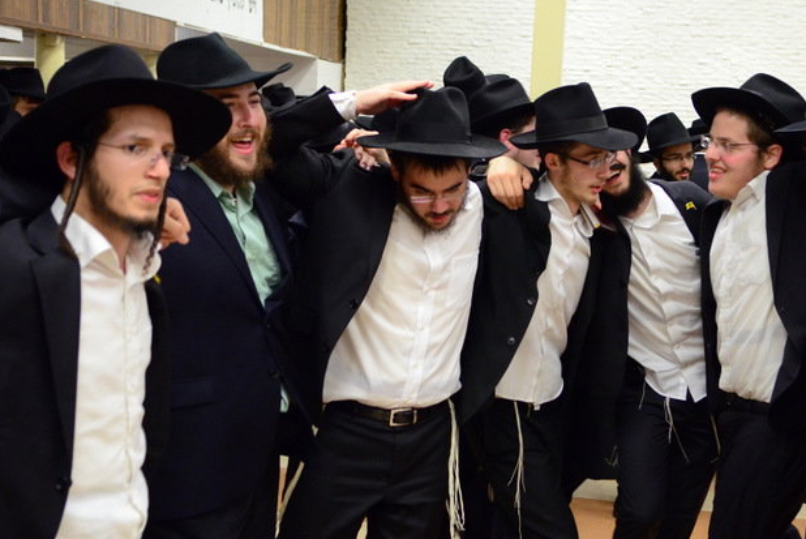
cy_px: 314
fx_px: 1000
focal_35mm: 45
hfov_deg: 43.8
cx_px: 455
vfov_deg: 30.1
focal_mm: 23
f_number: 2.8
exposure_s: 1/160
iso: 2000
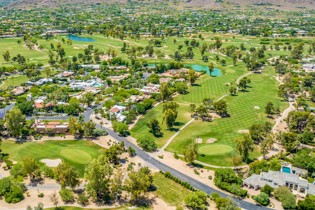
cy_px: 96
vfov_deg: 31.9
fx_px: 368
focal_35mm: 42
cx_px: 133
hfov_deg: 46.2
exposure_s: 1/60
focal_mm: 24
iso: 100
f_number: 9
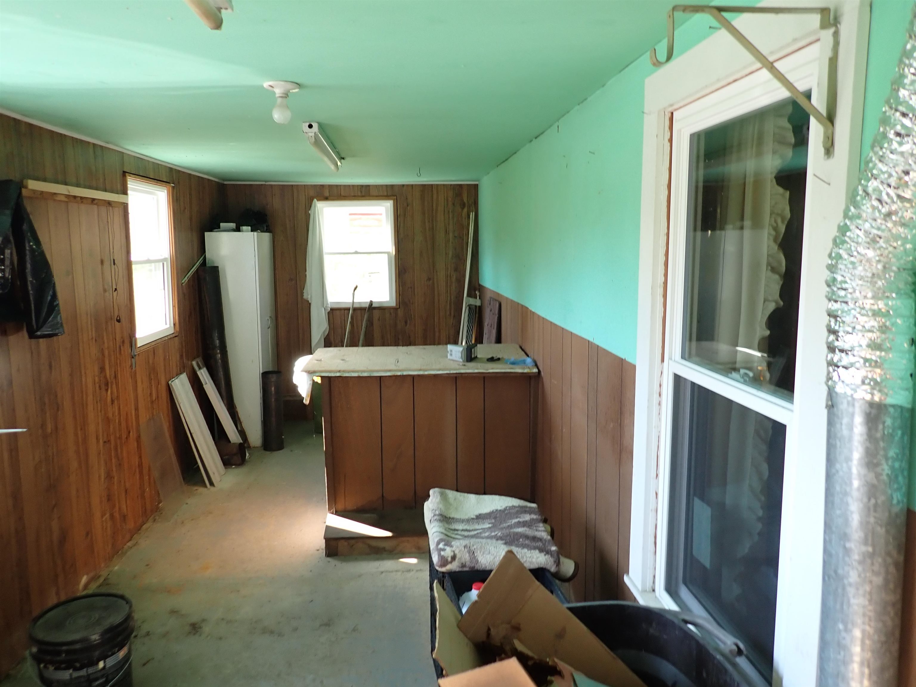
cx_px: 458
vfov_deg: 54.9
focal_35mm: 25
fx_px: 662
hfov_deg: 69.4
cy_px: 344
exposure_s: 1/125
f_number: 2
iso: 200
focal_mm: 4.5
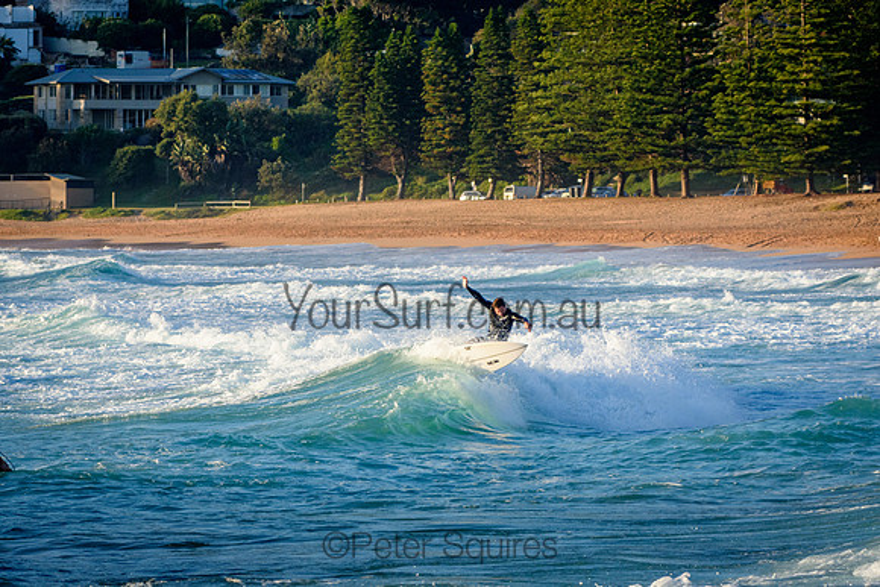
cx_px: 440
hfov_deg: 8.7
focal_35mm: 237
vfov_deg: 5.8
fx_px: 5784
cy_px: 294
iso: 640
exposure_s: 1/2000
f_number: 5.6
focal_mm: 155
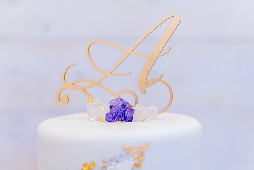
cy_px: 85
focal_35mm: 64
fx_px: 450
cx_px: 131
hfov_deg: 31.5
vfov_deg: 21.3
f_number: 3.5
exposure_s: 1/400
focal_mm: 62
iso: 2000
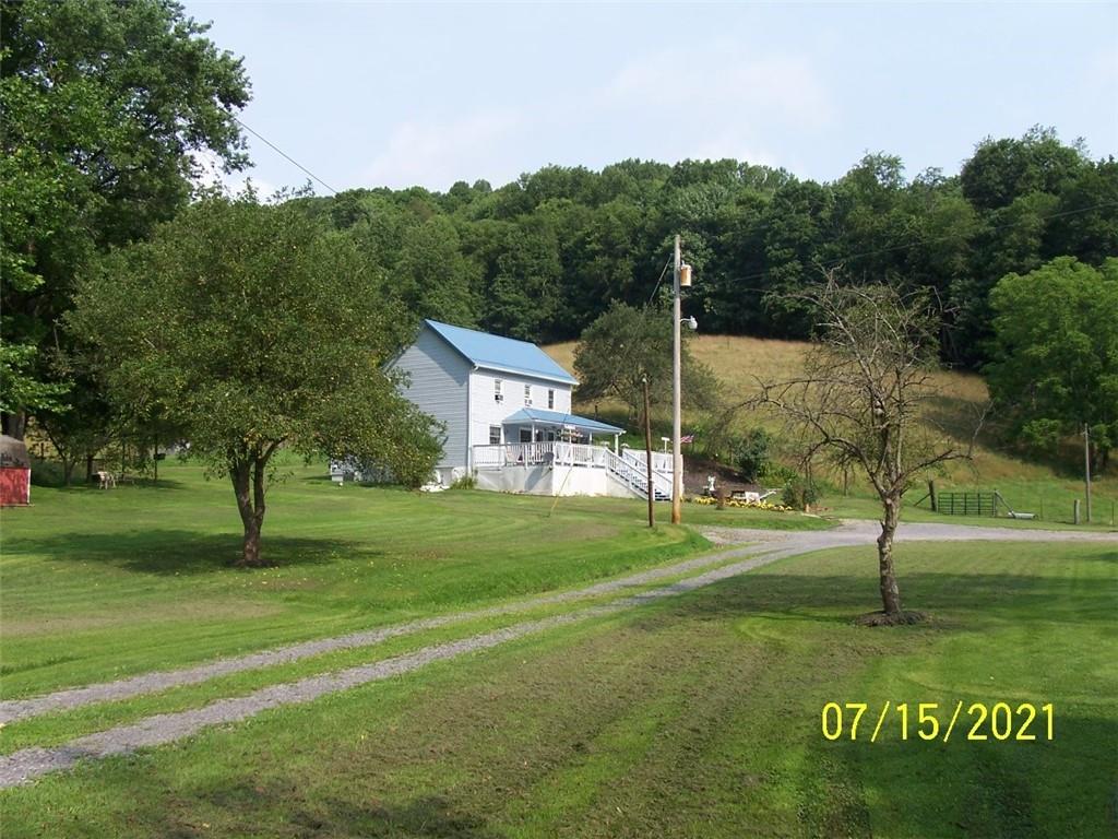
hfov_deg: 52.6
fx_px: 1130
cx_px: 559
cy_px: 420
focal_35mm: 35
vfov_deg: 40.7
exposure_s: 1/500
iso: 80
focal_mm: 6
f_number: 4
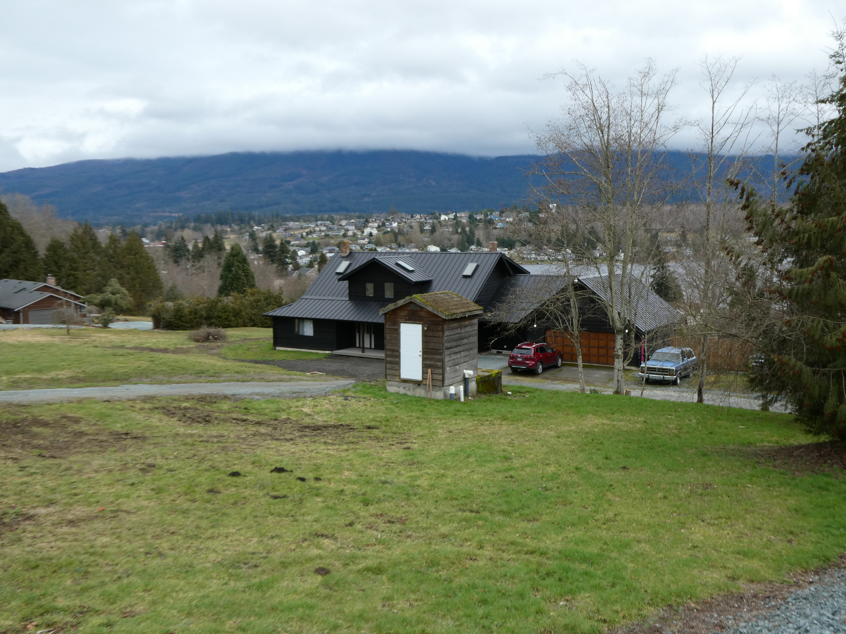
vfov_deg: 42.9
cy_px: 317
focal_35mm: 33
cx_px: 423
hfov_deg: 55.4
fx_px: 807
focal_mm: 5.8
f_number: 3.6
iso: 80
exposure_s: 1/250
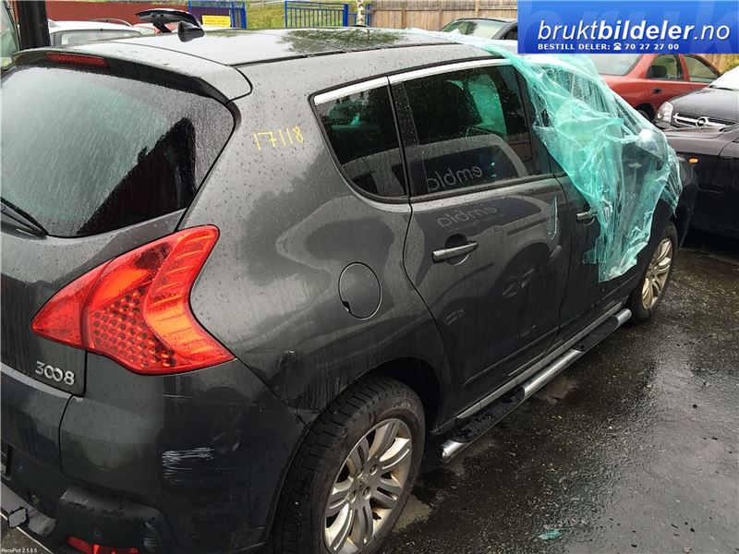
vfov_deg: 48.2
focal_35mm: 29
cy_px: 277
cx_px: 370
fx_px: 619
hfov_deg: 61.7
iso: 32
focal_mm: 4.15
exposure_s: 1/186
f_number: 2.2
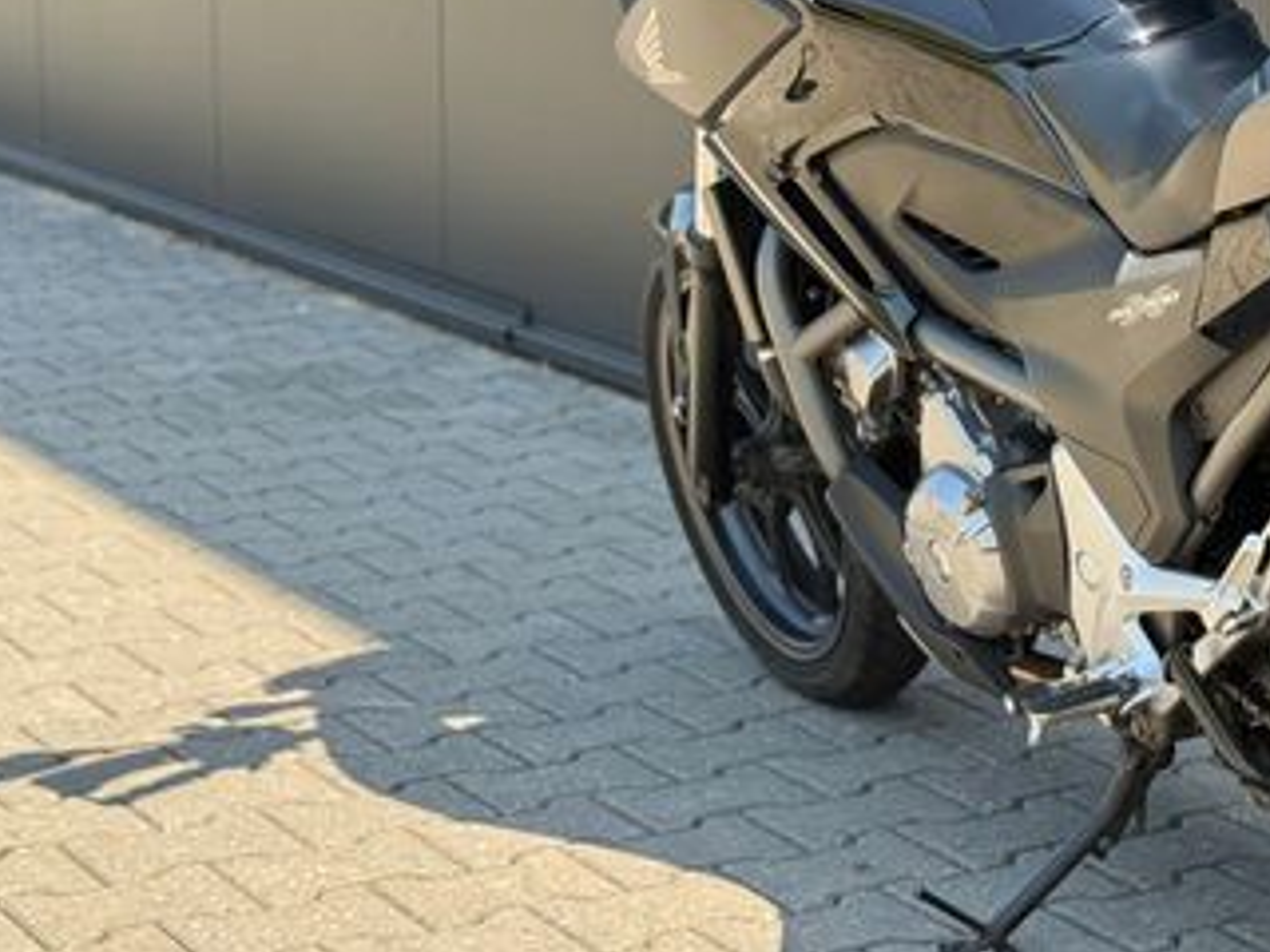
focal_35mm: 96
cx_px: 1183
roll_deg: -1.5
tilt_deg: -8.7
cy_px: 294
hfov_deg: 20.0
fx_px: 3522
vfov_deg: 15.4
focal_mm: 6.76
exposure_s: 1/769
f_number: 1.78
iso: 100
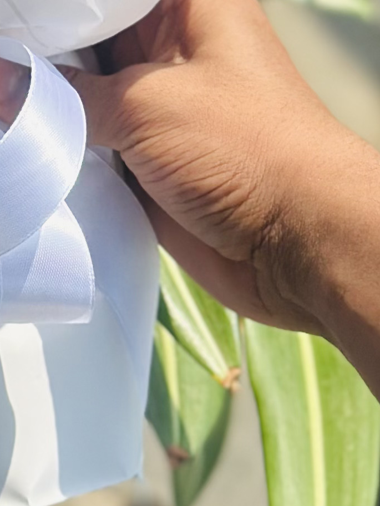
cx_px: -74
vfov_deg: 8.9
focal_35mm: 212
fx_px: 3102
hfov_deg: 7.0
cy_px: -399
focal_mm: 6.86
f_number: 1.78
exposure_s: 1/5263
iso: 100
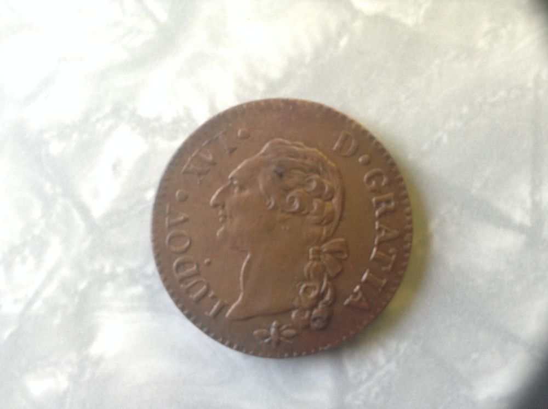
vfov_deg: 42.8
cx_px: 274
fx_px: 522
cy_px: 204
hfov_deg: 55.4
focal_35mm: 33
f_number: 2.4
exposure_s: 1/24
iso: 64
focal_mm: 3.3
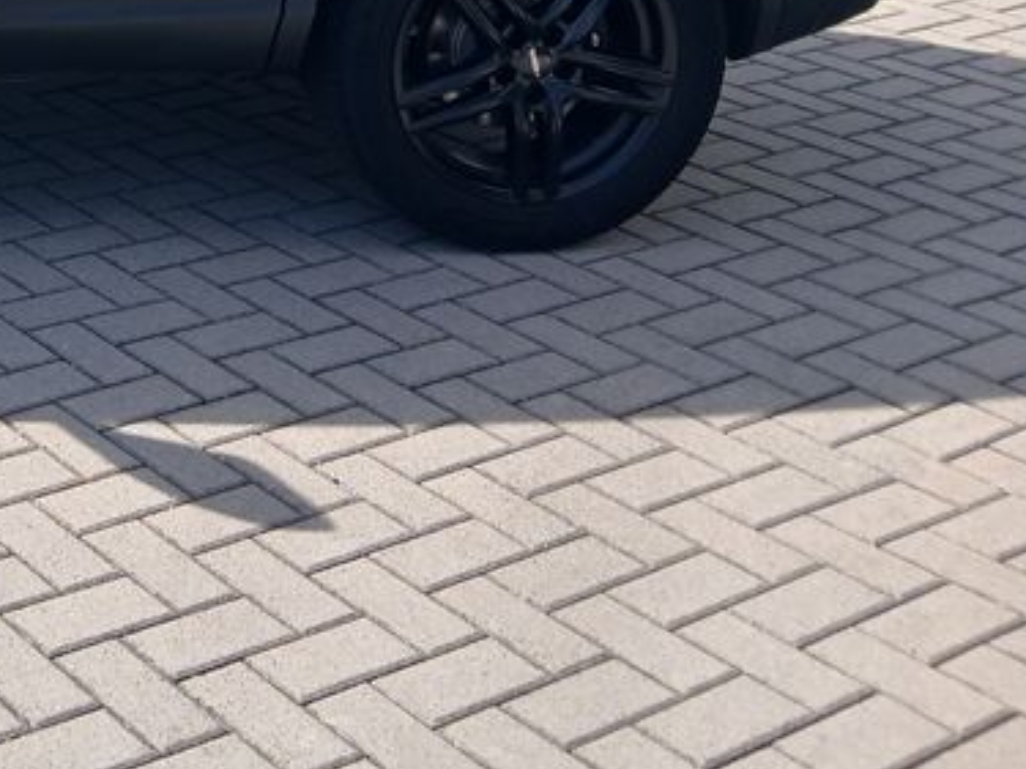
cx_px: -345
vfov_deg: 19.0
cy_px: -260
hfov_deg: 23.8
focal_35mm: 71
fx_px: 2104
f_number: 1.8
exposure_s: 1/383
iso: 20
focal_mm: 3.98
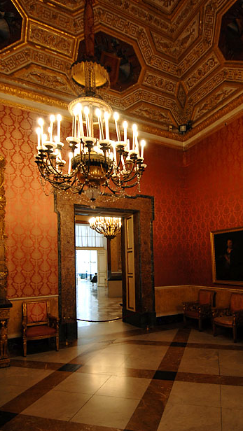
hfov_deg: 58.0
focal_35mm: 19
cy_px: 215
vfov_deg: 89.5
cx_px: 144
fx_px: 217
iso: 400
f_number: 4
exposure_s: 1/40
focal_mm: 12
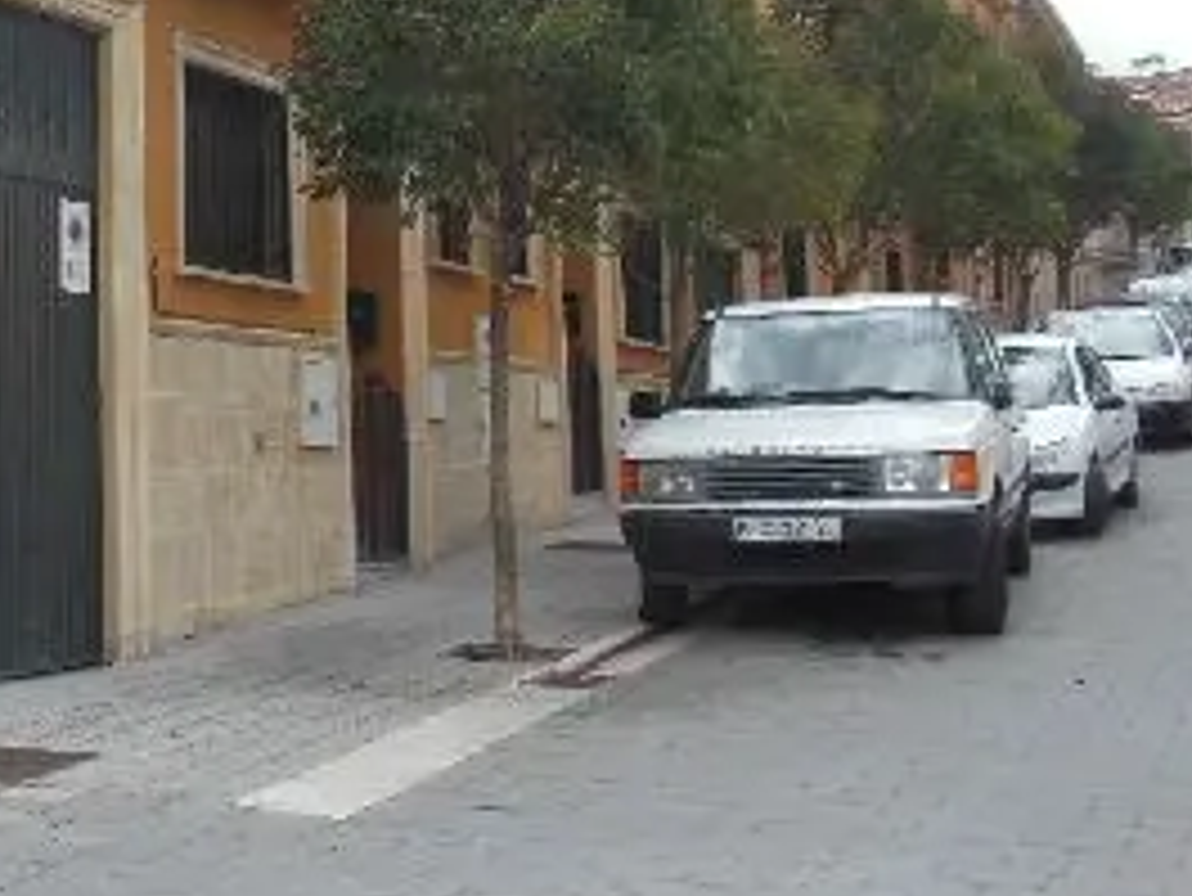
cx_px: -103
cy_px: 203
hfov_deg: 25.8
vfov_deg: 20.8
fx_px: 2412
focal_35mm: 70
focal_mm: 5.2
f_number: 3.7
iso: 125
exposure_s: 1/500
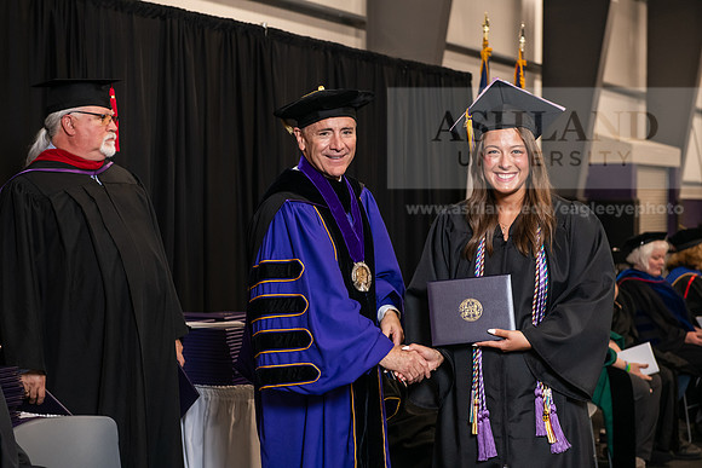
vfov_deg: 19.5
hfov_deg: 28.8
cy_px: 234
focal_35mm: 70
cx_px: 351
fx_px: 1365
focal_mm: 70
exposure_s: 1/125
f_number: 5
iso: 1600
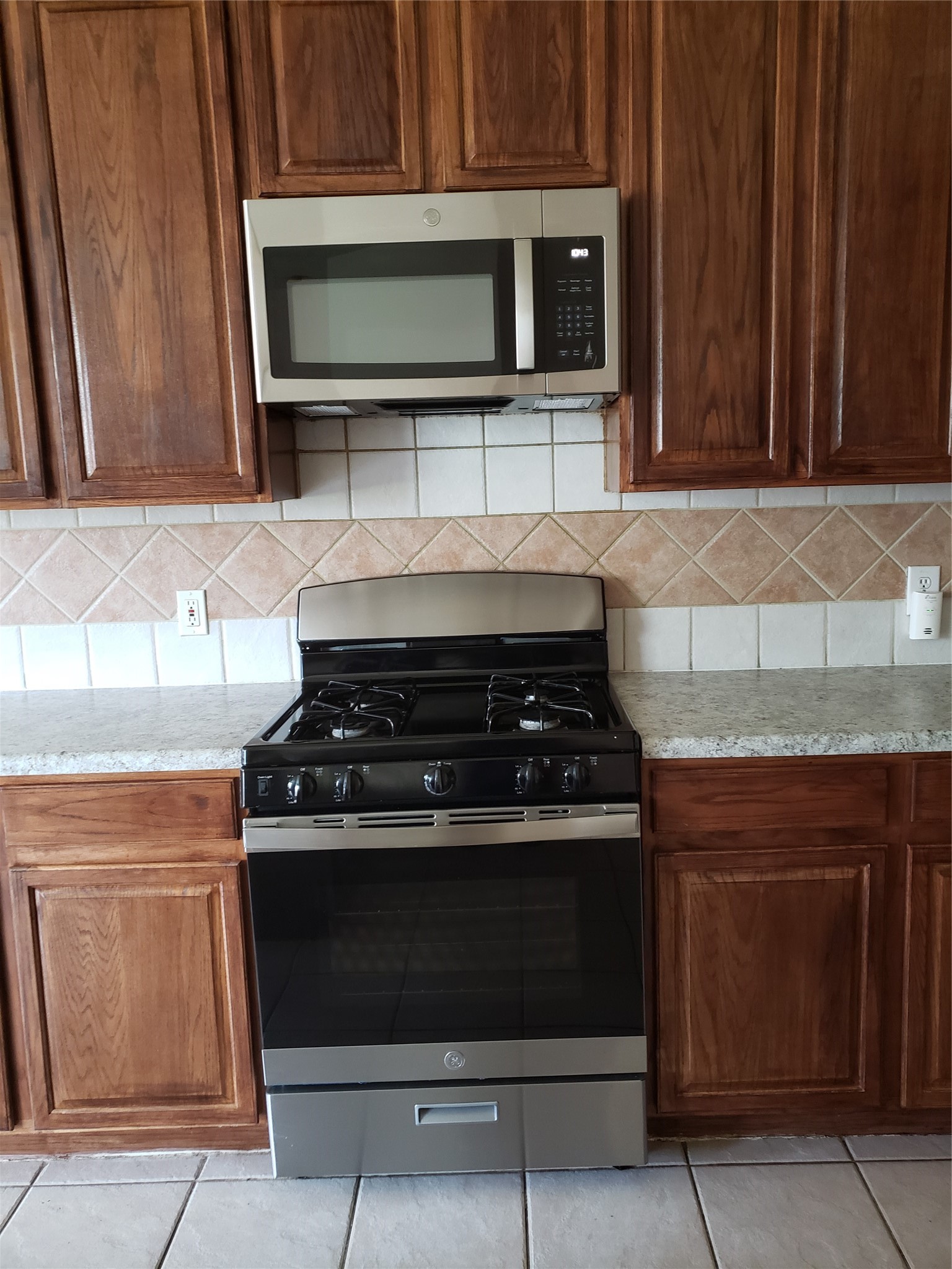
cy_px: 634
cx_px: 476
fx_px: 953
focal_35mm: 26
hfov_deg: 53.1
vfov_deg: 67.3
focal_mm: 4.3
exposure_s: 1/31
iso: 250
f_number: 1.5
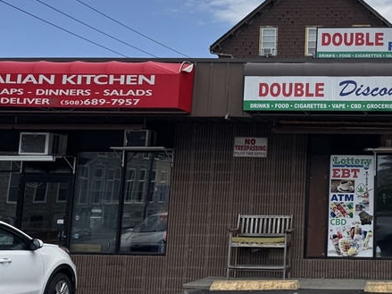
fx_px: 634
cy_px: 97
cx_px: 383
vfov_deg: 25.9
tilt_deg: +7.0
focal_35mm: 56
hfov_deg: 31.9
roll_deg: -1.5
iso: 80
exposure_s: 1/7092
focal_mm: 6.76
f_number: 1.78
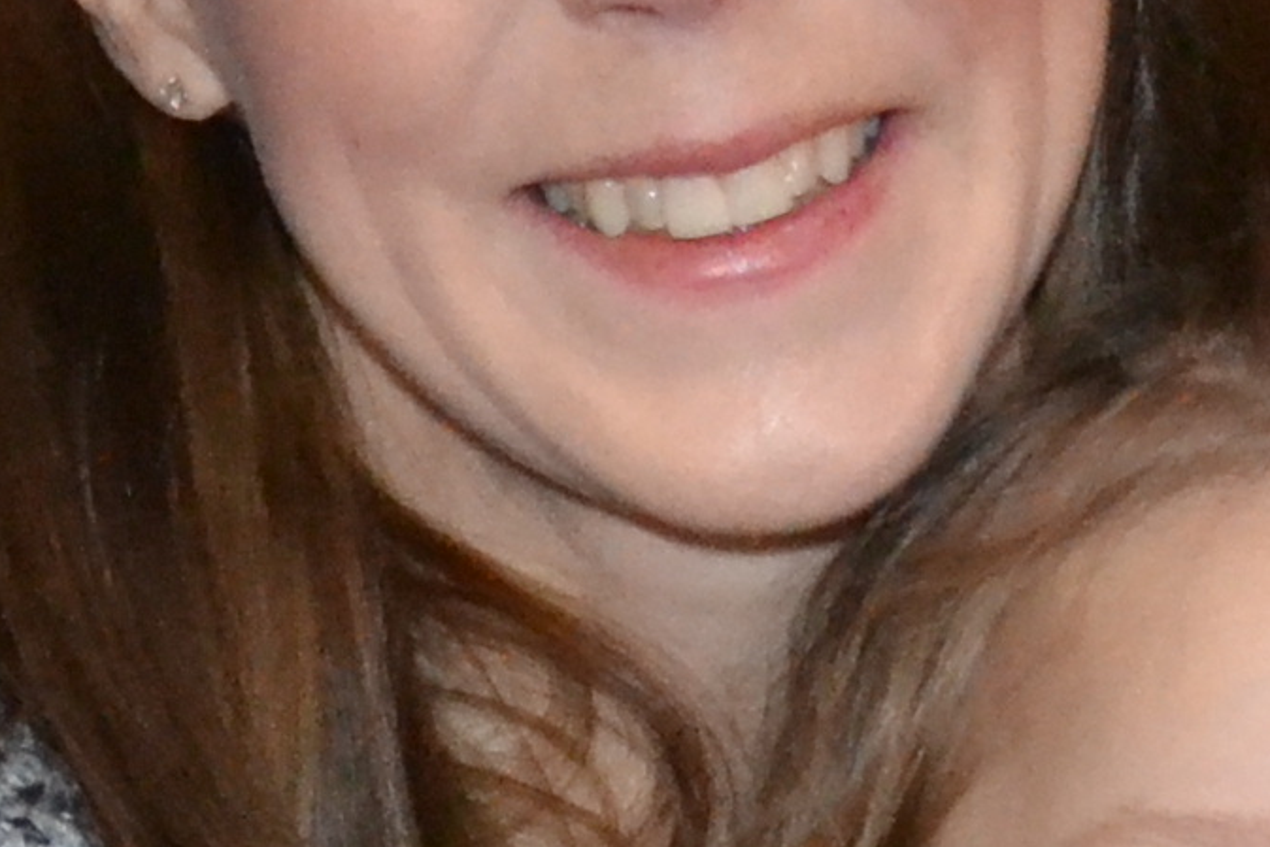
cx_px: 749
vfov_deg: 5.1
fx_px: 9421
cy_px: 1096
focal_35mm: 267
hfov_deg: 7.7
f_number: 4.2
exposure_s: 1/60
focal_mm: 26
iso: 3200
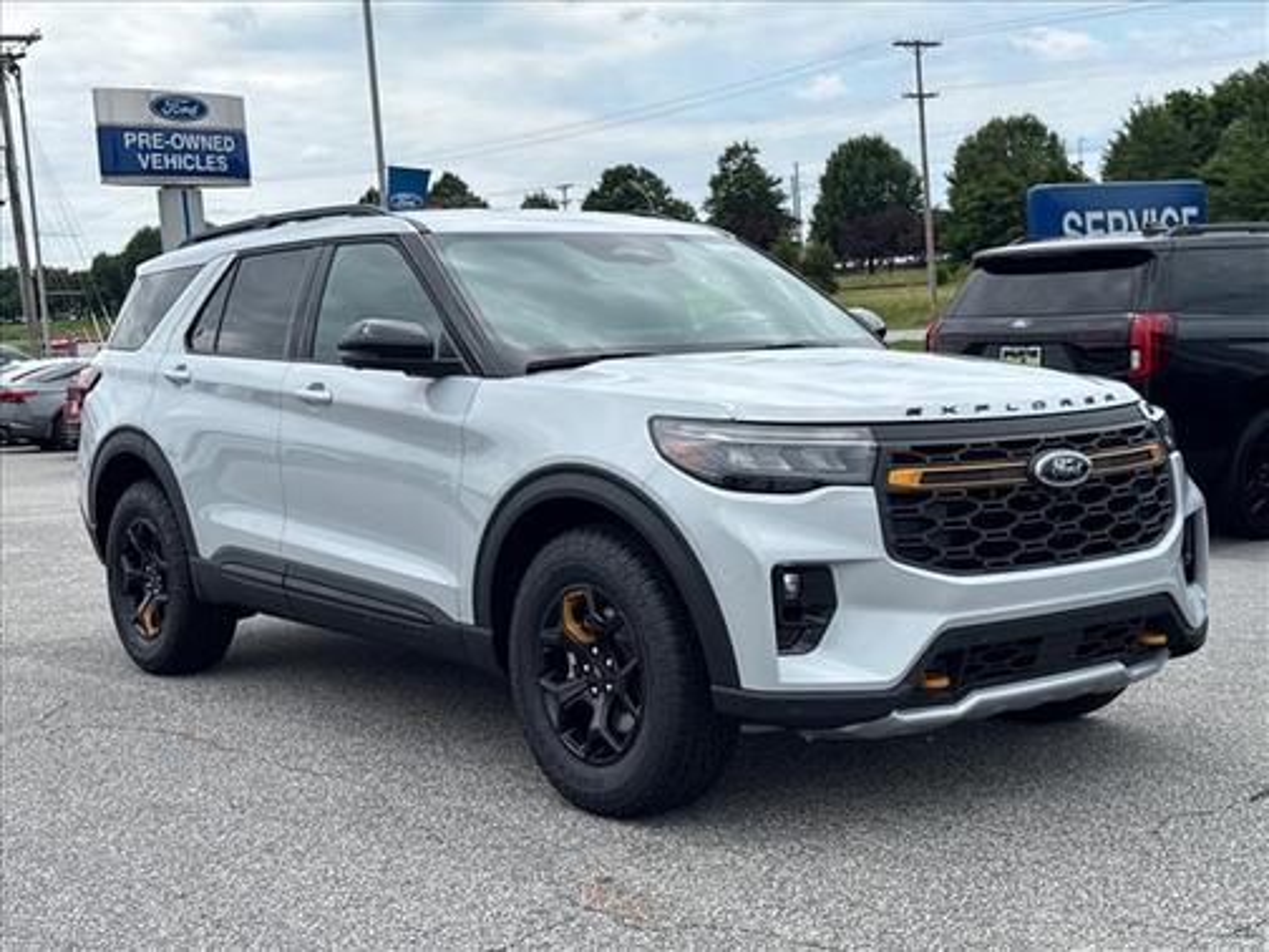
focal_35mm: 48
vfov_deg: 30.3
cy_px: 476
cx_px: 634
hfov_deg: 39.7
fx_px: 1760
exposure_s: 1/4975
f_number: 1.78
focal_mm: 6.76
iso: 64
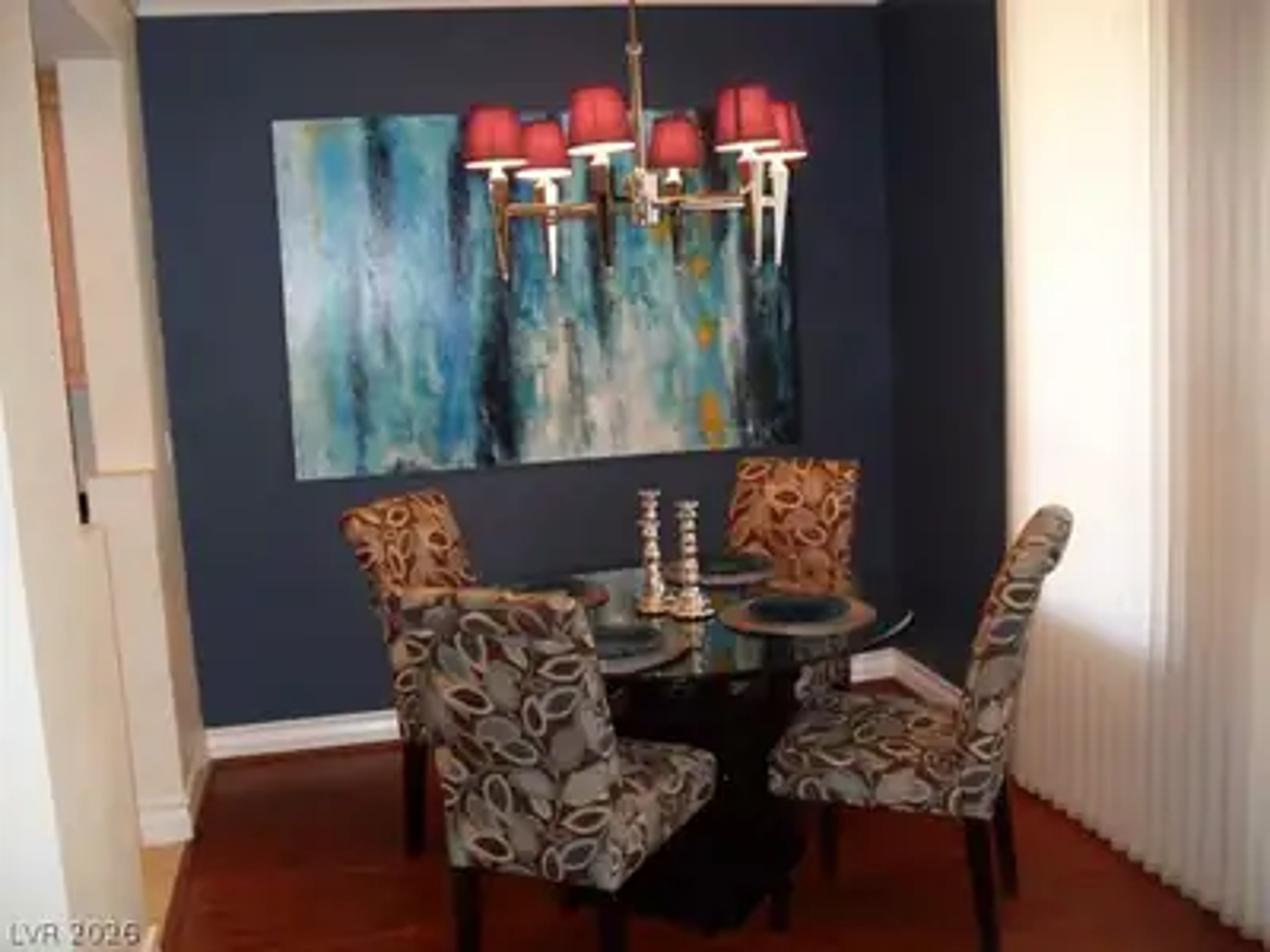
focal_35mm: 35
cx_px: 635
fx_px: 1284
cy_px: 476
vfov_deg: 40.7
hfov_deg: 52.6
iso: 240
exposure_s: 1/45
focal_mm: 6.3
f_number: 3
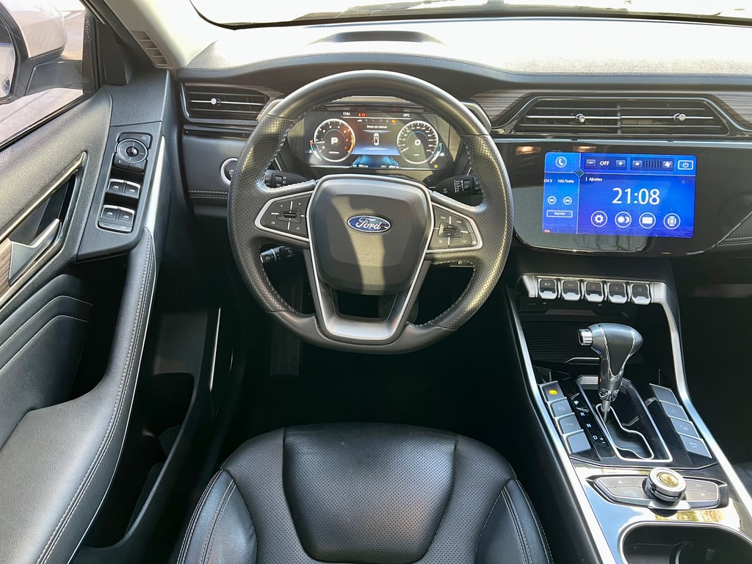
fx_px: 565
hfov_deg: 67.3
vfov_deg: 53.1
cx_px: 376
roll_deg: -2.1
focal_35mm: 26
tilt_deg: -38.1
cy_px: 282
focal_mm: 5.7
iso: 250
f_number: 1.5
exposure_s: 1/60
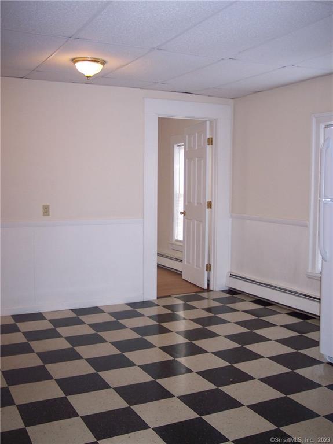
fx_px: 488
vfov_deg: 49.0
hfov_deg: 37.7
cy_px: 222
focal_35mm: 38
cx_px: 166
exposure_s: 1/30
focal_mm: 8
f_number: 2.8
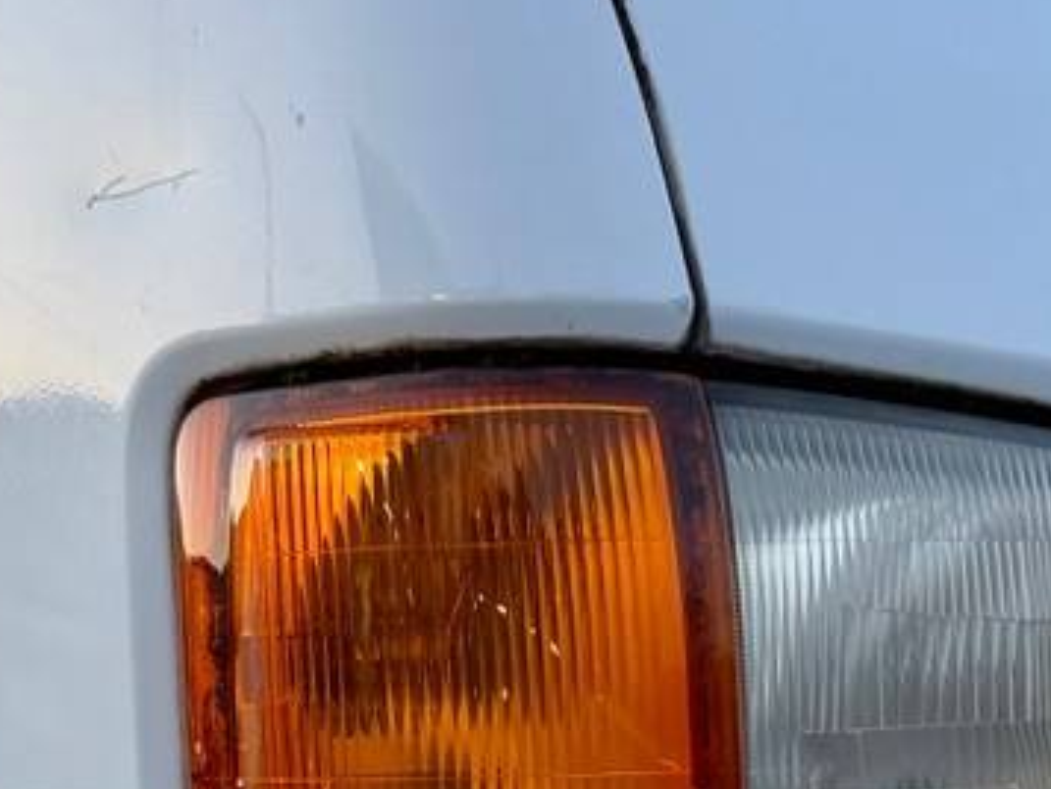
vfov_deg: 16.2
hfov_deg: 22.7
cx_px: 474
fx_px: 2612
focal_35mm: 86
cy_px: 1060
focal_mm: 6.76
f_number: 1.78
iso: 100
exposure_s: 1/60
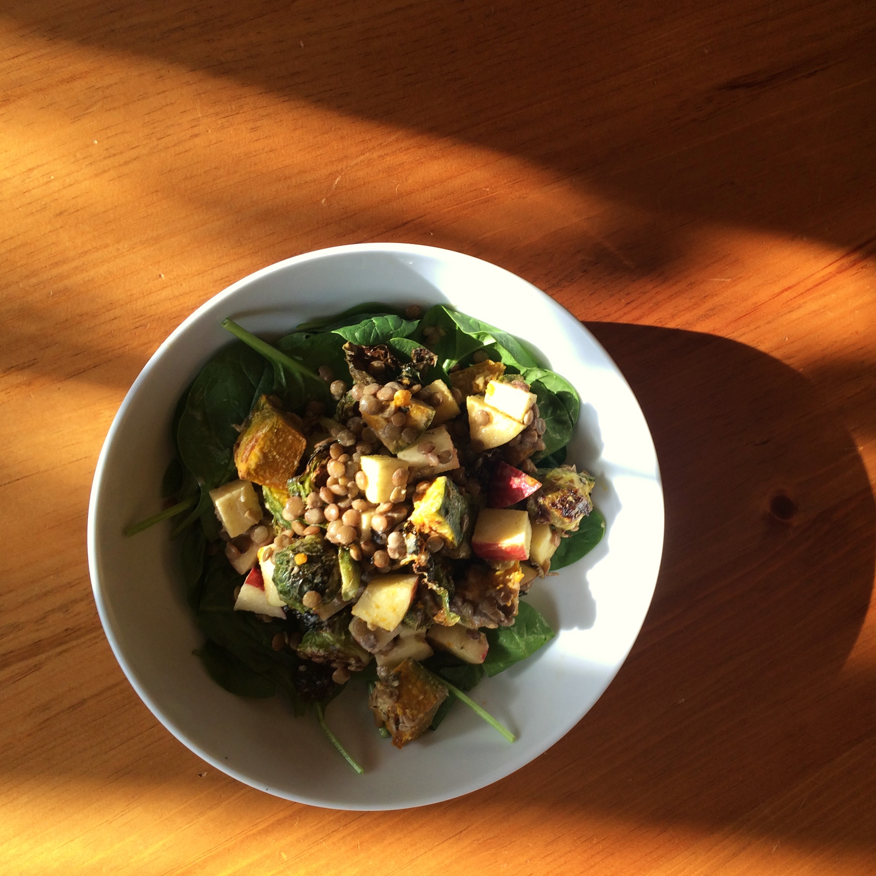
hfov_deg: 46.5
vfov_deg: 47.2
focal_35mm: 35
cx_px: 578
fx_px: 1002
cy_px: 432
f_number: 2.2
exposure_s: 1/120
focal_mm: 4.15
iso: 50
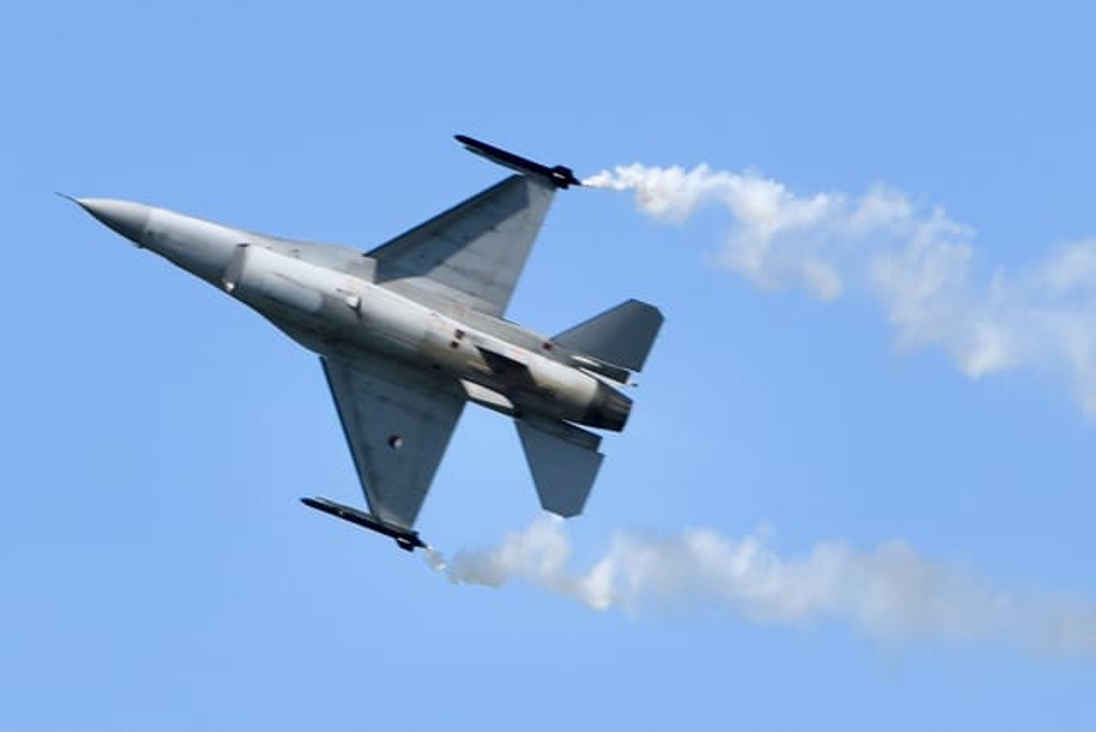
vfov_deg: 8.7
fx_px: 4796
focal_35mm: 158
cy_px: 366
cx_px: 548
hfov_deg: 13.0
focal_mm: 105
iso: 200
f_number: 8
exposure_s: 1/1000
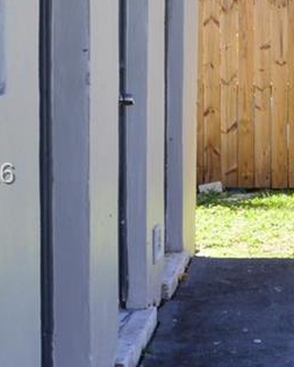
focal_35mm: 128
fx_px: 1392
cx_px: 582
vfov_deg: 15.0
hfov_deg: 11.0
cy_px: 176
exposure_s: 1/100
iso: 100
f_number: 5.6
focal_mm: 18
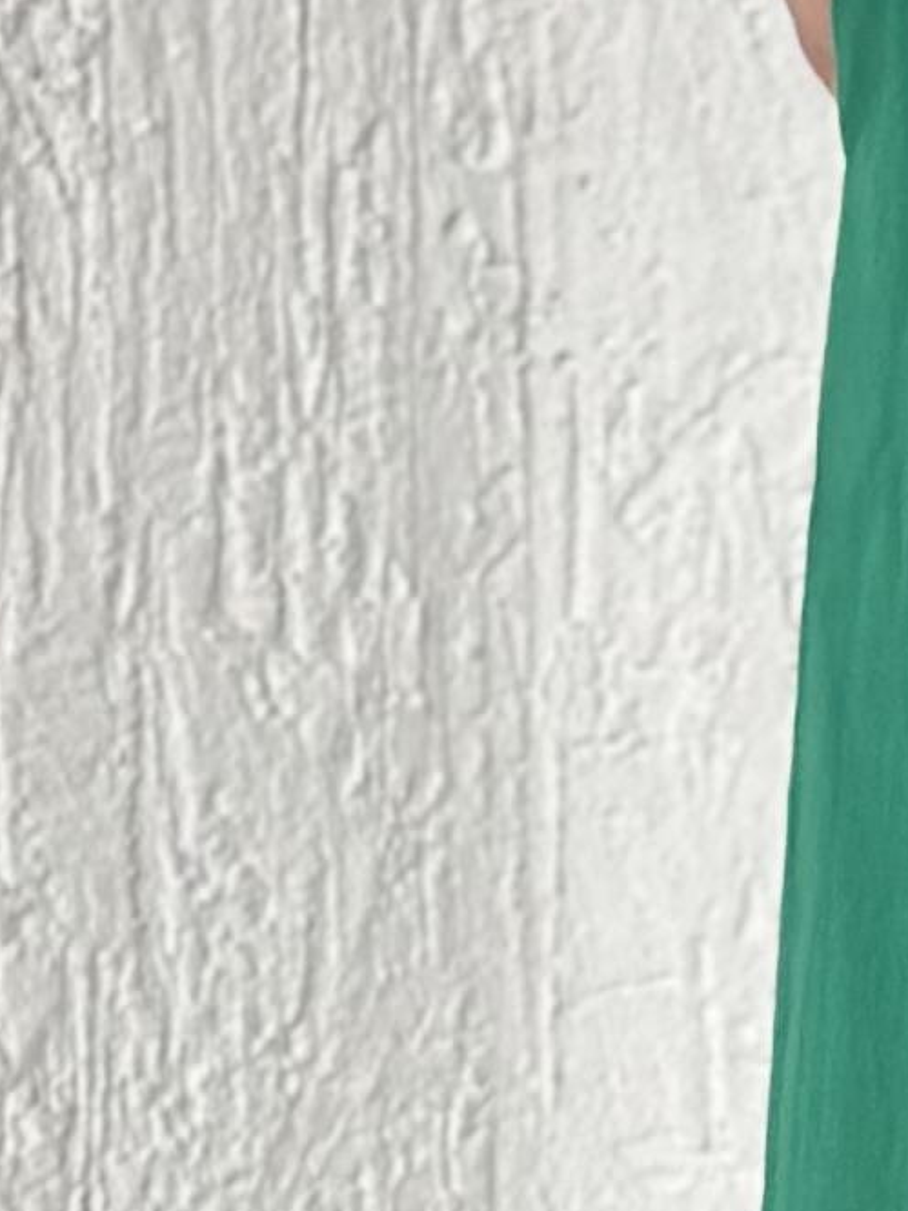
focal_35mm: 291
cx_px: 1821
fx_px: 10174
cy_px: 1588
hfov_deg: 5.0
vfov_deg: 6.7
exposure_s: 1/121
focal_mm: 6.86
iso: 100
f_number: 1.78
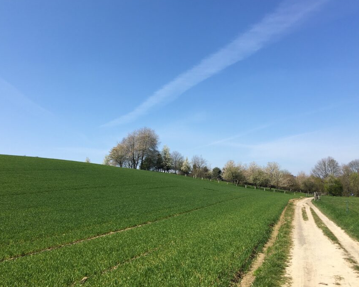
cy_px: 144
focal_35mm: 34
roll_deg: +1.3
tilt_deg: +7.2
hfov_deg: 52.9
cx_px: 179
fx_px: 361
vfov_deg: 43.3
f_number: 2.2
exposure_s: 1/1538
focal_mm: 4.15
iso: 25
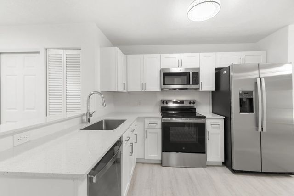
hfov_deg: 100.4
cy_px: 98
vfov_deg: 77.4
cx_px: 147
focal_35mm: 15
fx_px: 123
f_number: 8
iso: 100
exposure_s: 1
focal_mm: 10
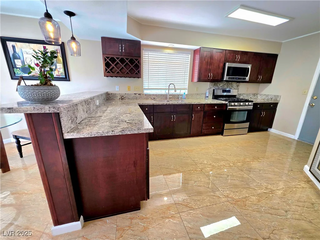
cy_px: 120
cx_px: 160
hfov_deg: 106.2
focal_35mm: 13
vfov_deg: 89.9
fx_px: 120
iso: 125
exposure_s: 1/120
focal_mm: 2.2
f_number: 1.9
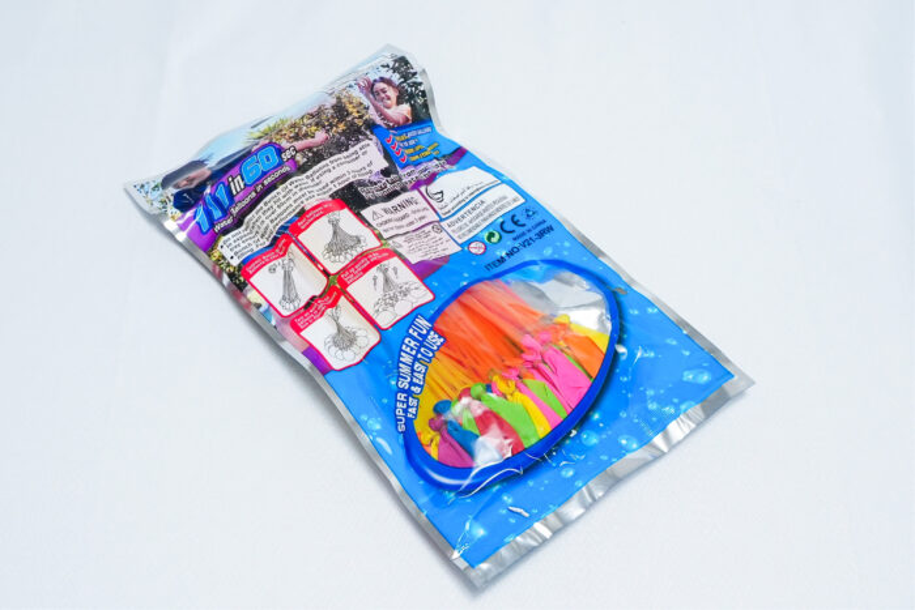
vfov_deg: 26.0
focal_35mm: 52
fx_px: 1322
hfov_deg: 38.2
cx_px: 458
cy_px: 305
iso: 2500
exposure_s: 1/160
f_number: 9
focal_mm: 35
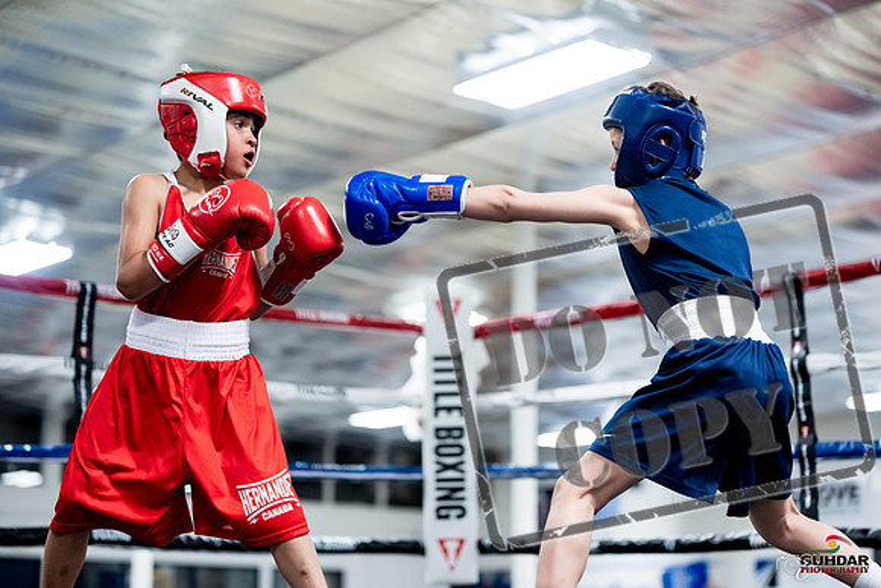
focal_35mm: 70
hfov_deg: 28.8
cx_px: 440
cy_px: 294
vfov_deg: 19.5
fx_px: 1713
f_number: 2
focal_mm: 70
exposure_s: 1/800
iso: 3200
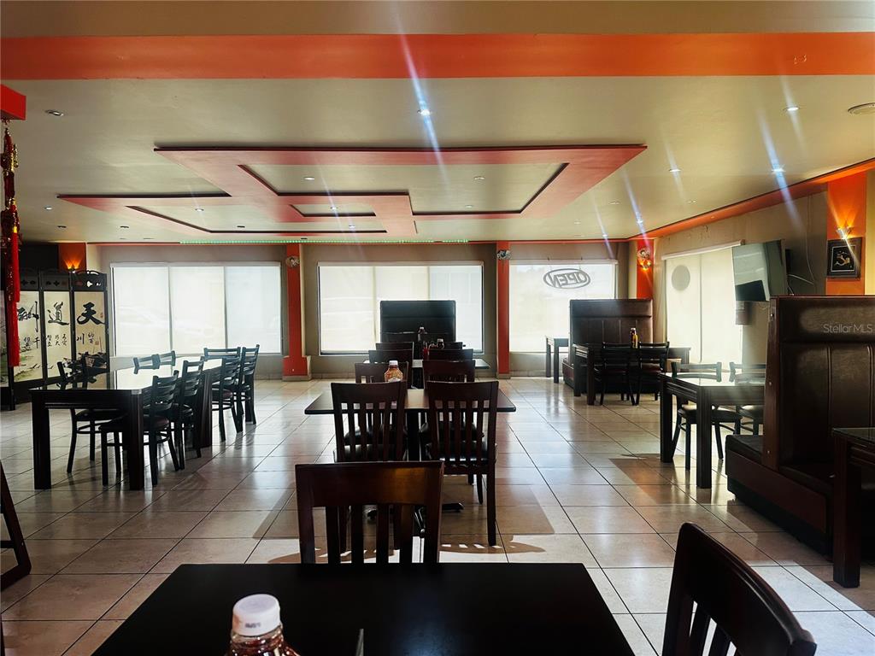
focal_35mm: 24
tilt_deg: -2.2
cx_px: 438
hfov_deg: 71.6
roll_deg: -0.1
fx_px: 607
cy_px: 328
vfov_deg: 56.8
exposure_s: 1/60
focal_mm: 6.86
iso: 200
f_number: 1.78
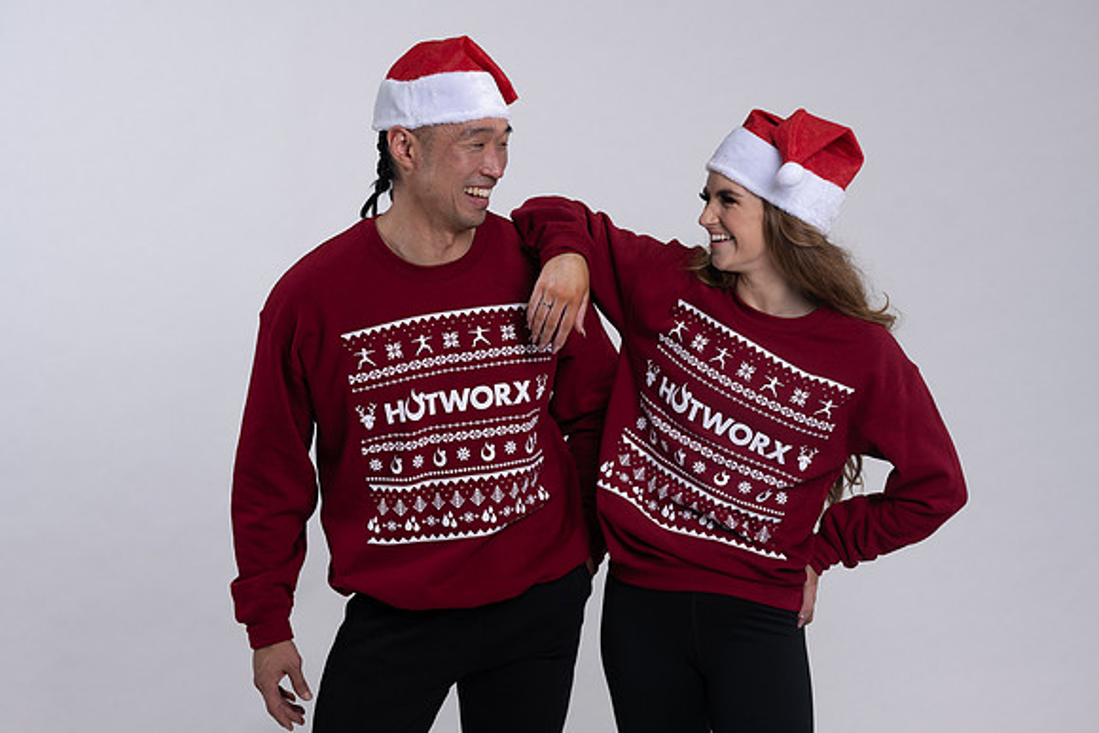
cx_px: 550
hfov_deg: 23.9
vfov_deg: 16.1
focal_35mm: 85
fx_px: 2595
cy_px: 366
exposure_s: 1/125
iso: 125
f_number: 4
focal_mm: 85
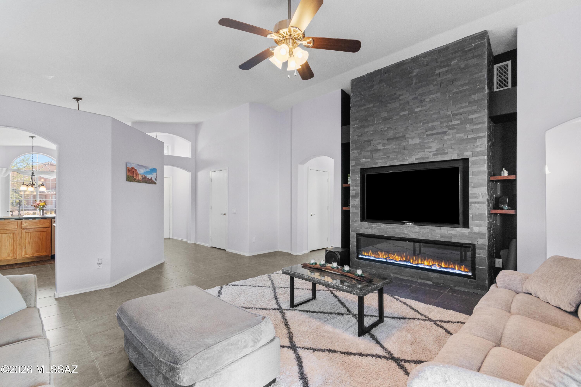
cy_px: 194
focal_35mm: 16
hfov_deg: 96.8
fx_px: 258
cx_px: 290
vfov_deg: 73.7
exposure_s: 1/6
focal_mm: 16
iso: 2000
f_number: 18
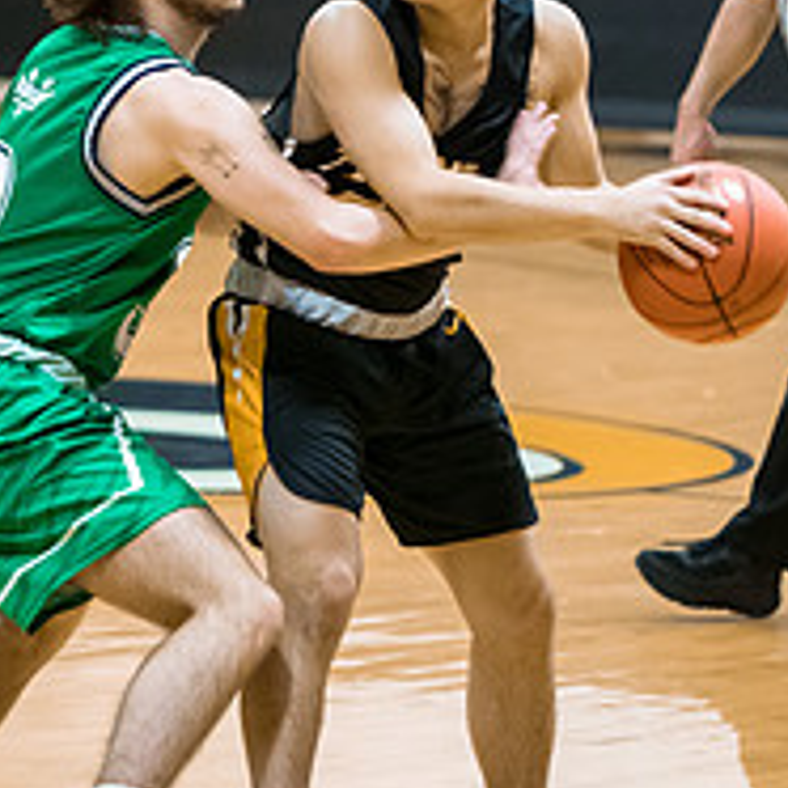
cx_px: 356
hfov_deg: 5.4
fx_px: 8344
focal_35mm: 324
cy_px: 250
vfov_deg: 5.4
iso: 3200
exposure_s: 1/400
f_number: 2.8
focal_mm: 105
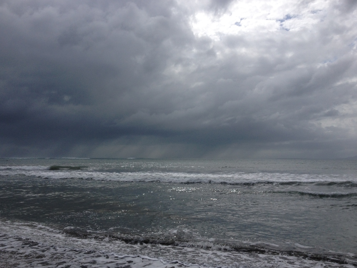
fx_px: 392
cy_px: 136
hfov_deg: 48.9
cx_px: 164
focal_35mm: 38
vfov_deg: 37.7
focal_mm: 4.28
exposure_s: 1/5025
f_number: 2.4
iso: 50
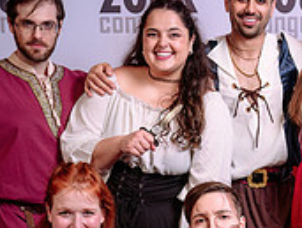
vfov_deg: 13.3
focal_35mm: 110
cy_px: 239
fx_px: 962
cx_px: 298
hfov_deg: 17.5
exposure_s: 1/125
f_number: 5.6
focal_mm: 31.5
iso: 100
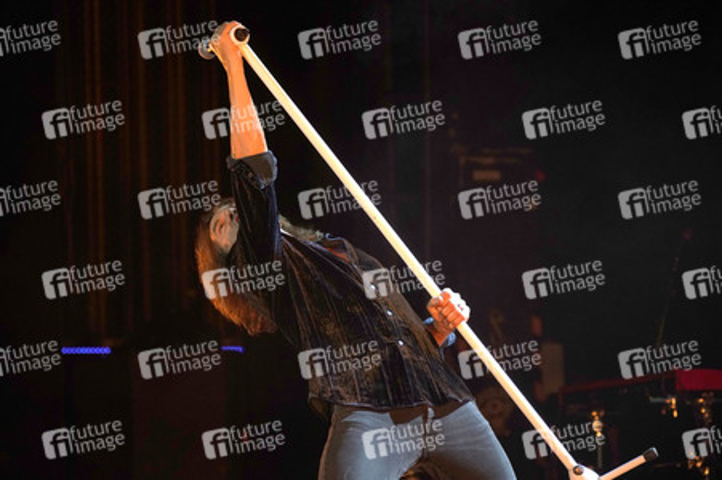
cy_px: 240
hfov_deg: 14.2
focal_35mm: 145
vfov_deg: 9.4
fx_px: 2906
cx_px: 361
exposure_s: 1/320
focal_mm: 145
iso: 1600
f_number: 5.6
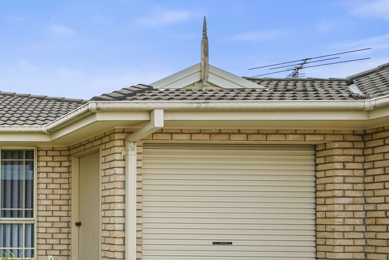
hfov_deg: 33.0
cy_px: 223
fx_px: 422
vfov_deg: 32.9
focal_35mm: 39
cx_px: -141
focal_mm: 14
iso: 100
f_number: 4
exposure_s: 1/400
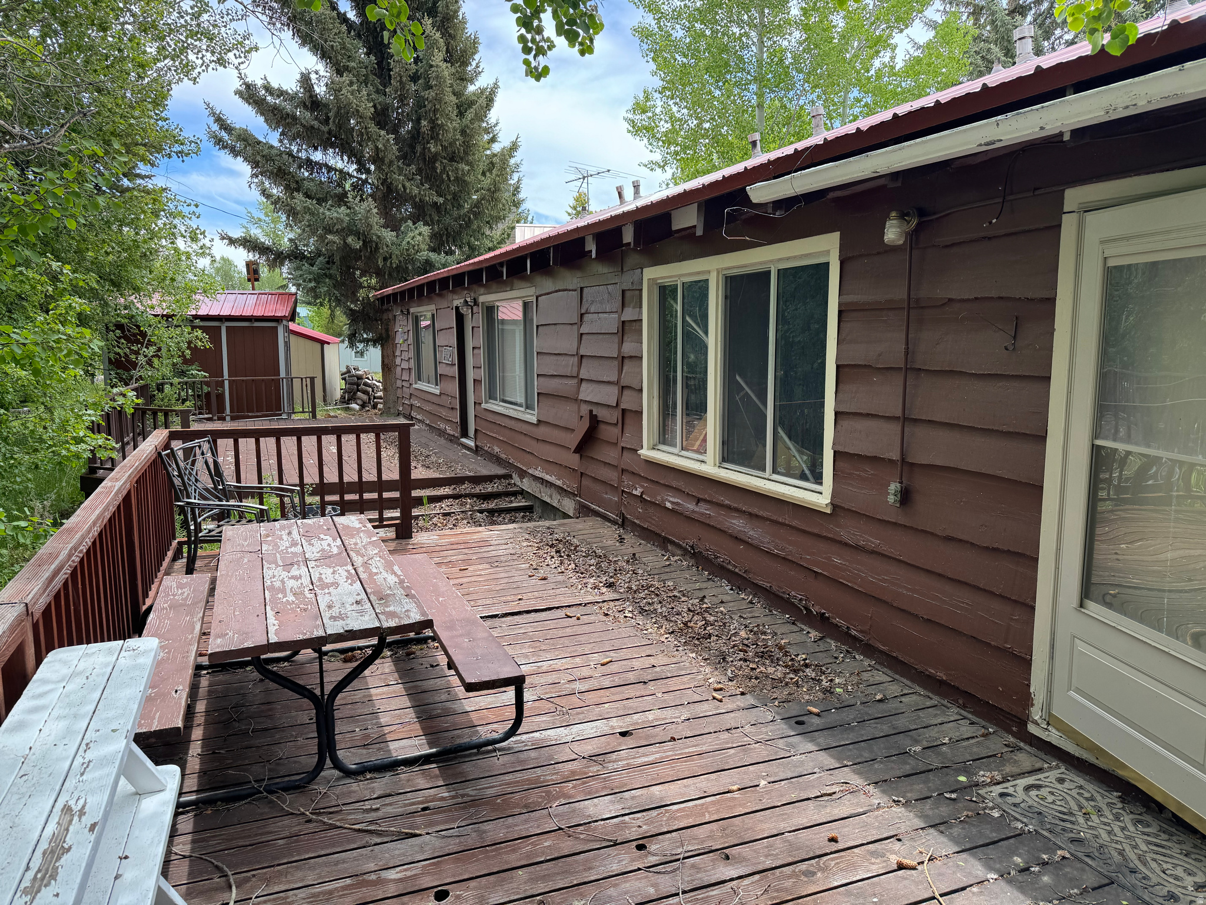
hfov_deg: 71.6
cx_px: 603
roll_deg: -2.1
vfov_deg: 56.8
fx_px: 836
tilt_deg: -6.3
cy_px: 452
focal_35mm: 24
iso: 80
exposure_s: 1/765
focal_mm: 6.76
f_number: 1.78
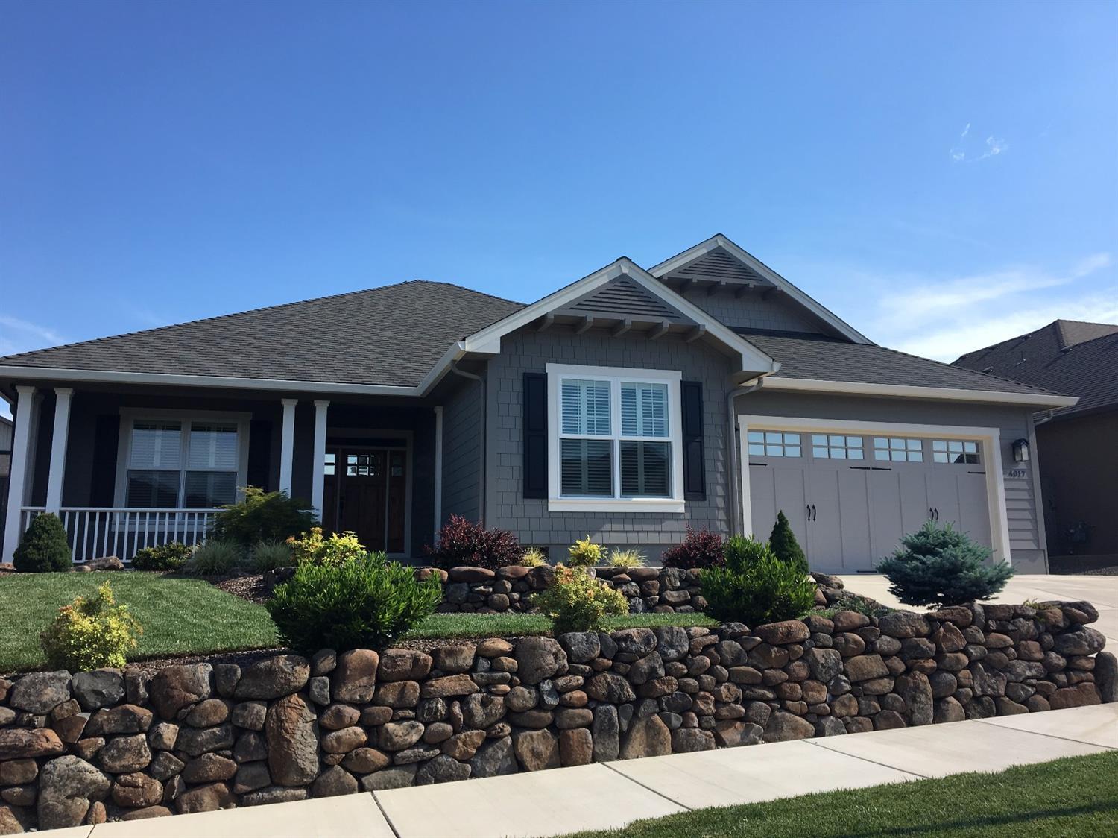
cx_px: 559
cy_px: 419
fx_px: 936
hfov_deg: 61.7
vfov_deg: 48.2
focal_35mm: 29
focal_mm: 4.15
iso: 25
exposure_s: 1/1054
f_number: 2.2
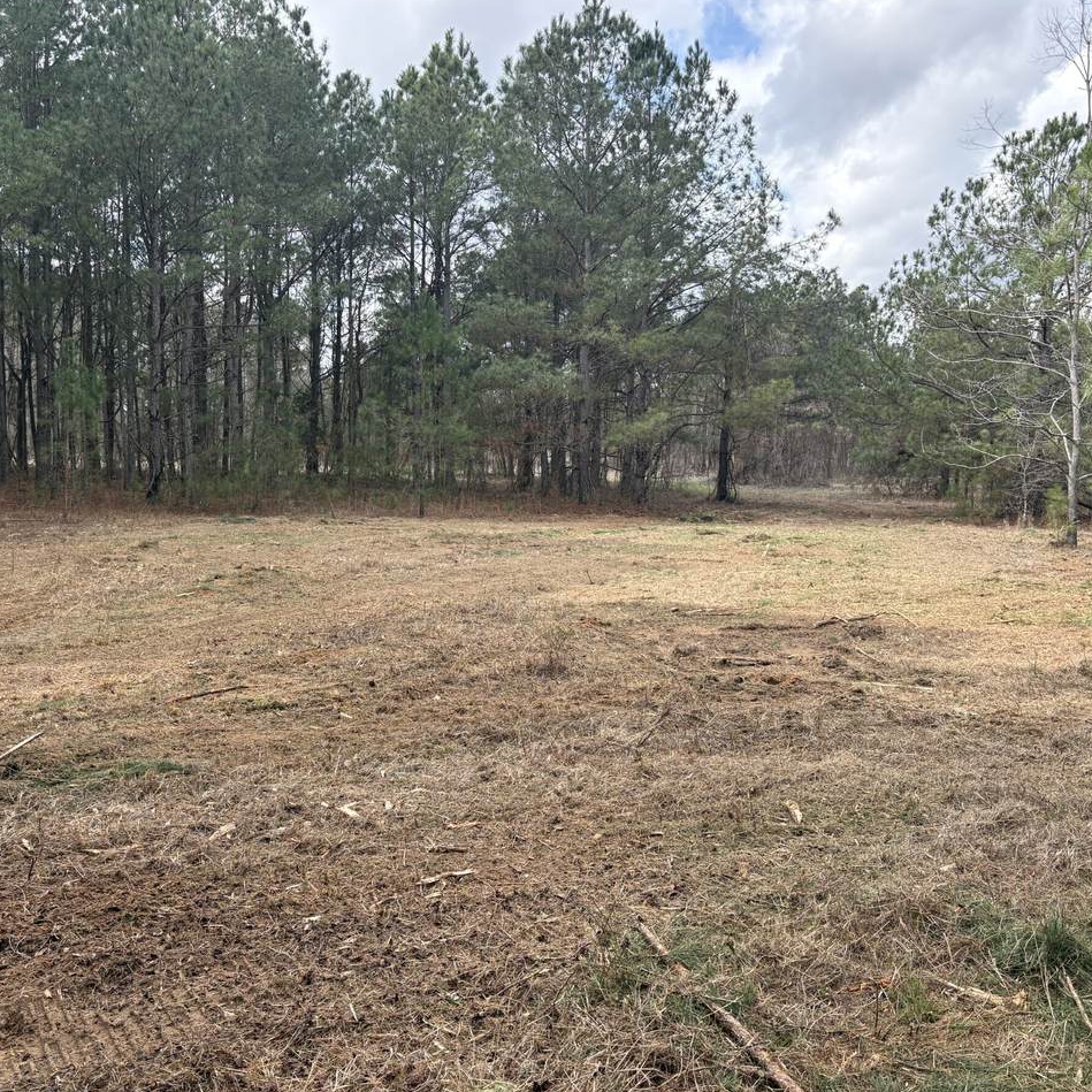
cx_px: 495
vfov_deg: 52.5
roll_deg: +0.4
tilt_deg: -3.3
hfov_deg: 52.5
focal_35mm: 31
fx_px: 1106
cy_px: 544
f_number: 1.6
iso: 64
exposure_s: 1/1048
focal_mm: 5.96
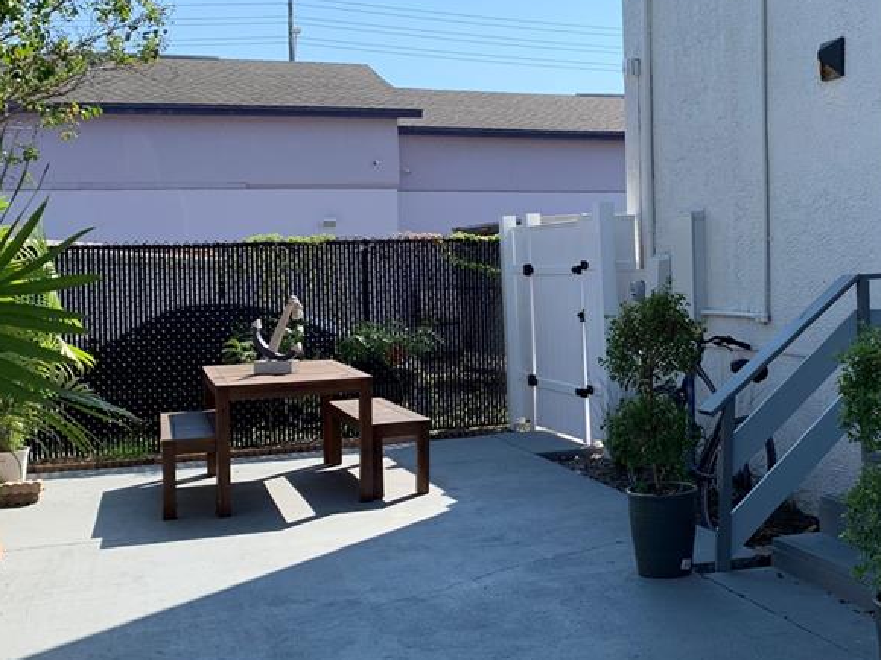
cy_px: 269
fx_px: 1170
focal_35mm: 46
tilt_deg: -1.4
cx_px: 628
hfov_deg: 40.4
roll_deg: +2.0
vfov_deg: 31.4
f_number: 1.8
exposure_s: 1/1610
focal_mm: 4.25
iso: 25
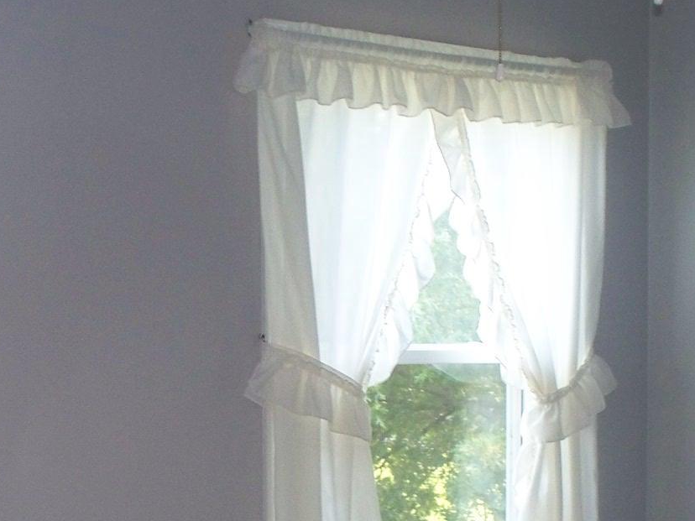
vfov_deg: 16.4
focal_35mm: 89
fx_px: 1787
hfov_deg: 22.0
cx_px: 380
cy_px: 481
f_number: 2.8
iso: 200
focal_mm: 7.54
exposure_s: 1/50
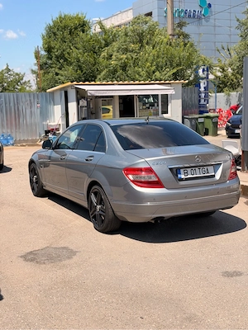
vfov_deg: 39.7
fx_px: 459
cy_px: 165
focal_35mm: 48
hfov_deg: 30.3
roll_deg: +1.7
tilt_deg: -7.1
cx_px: 124
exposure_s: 1/3378
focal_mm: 6.76
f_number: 1.78
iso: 64
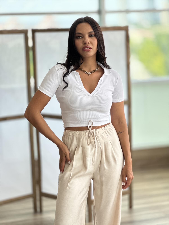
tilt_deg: -9.1
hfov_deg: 19.1
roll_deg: +2.3
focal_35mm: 77
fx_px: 501
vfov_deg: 25.3
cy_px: 112
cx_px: 84
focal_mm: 9
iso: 64
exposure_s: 1/121
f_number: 2.8
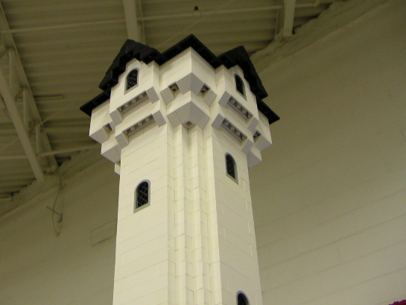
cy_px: 140
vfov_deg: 30.9
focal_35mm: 47
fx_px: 551
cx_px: 174
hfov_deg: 40.3
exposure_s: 1/10
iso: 100
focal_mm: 5.3
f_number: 2.9
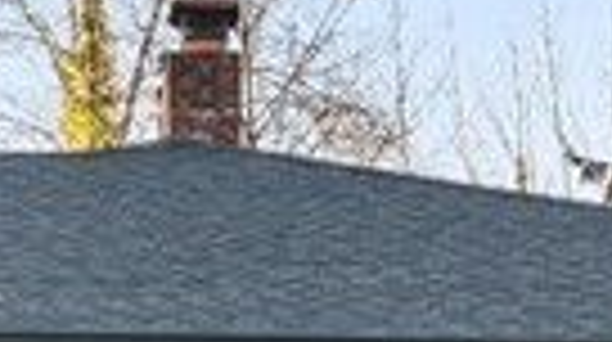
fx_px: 3937
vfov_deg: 4.7
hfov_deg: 8.9
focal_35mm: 243
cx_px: 160
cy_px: 1127
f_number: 8
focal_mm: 29
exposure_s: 1/100
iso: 320
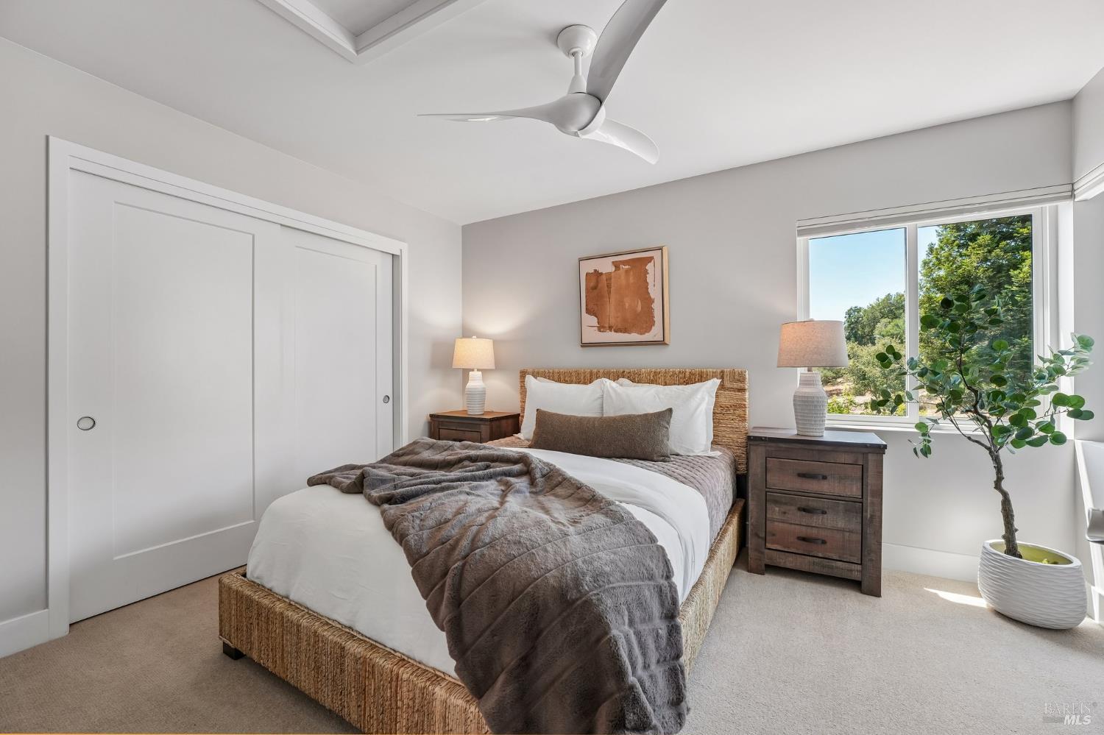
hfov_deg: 104.3
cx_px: 552
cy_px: 368
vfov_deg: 81.2
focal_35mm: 14
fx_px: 429
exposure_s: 1/40
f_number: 8
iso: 640
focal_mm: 14
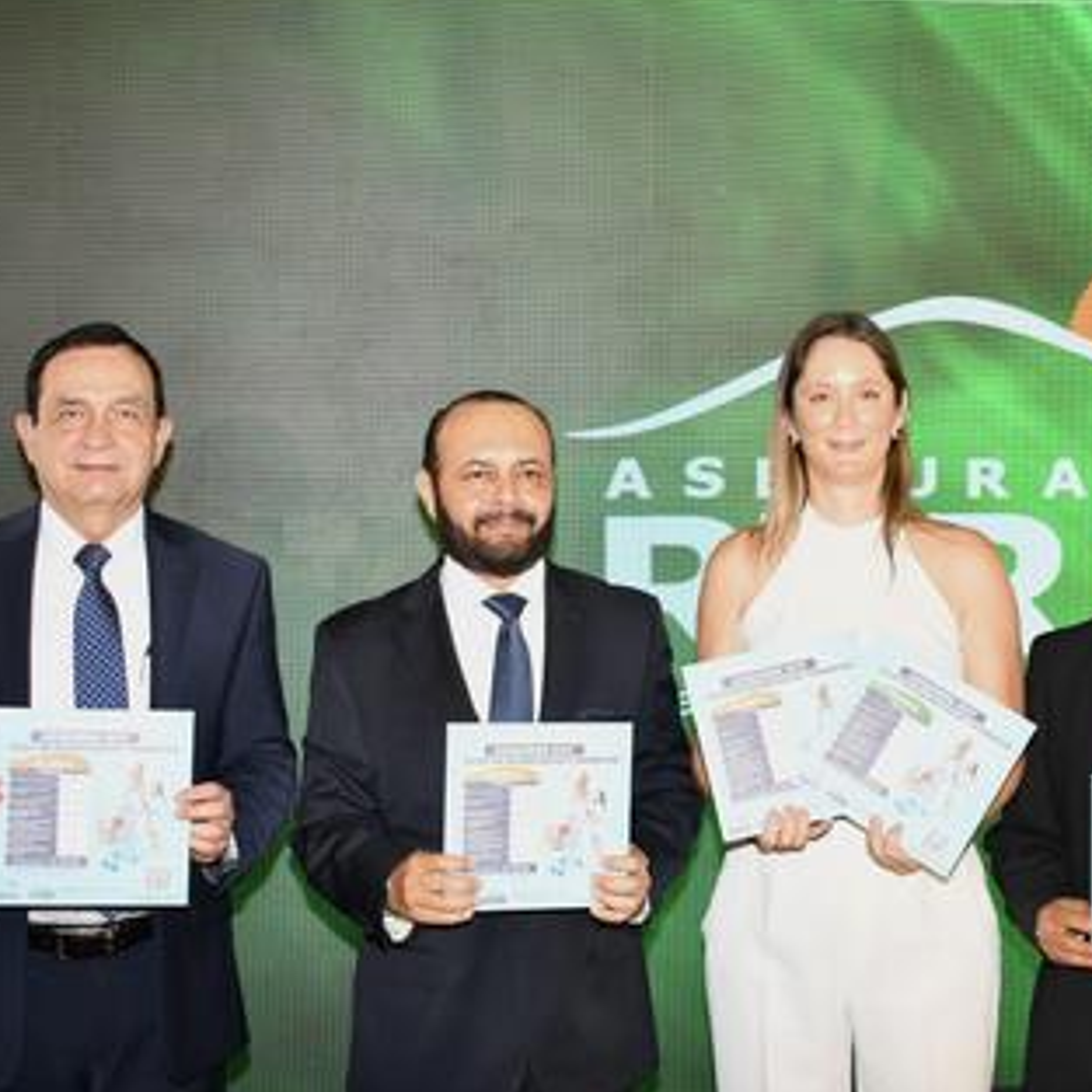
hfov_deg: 28.6
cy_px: 541
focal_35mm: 60
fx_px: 2141
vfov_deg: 28.6
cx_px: 642
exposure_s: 1/60
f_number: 4.2
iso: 250
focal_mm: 31
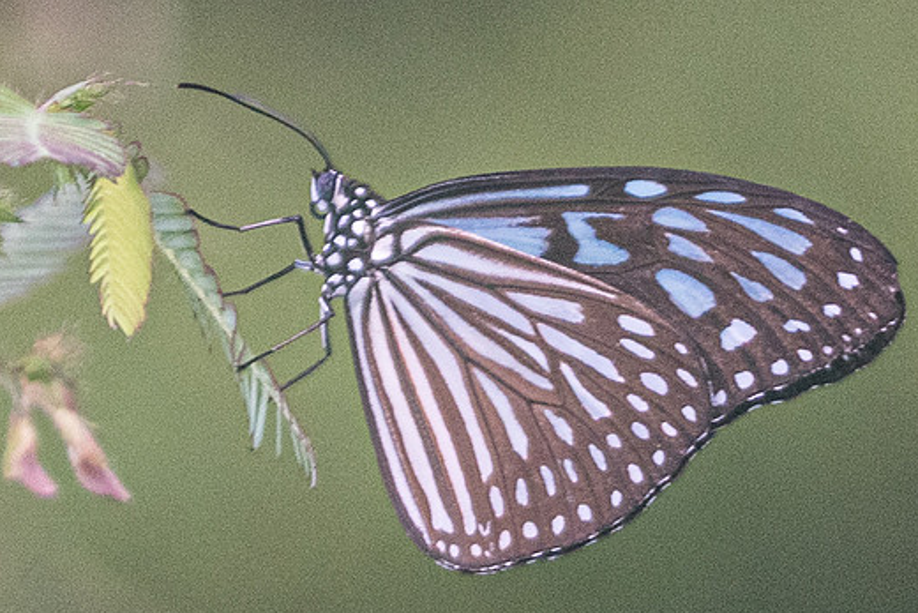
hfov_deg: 2.2
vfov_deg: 1.5
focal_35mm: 945
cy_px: 57
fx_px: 24103
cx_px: 492
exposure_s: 1/250
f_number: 3.5
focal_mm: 150
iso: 800
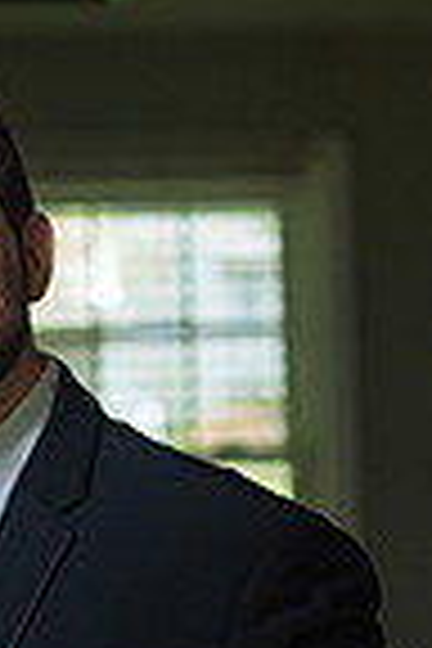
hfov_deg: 8.8
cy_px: 788
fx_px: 2808
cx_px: 92
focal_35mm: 156
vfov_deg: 12.8
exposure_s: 1/800
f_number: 2.8
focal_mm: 50
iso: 1000
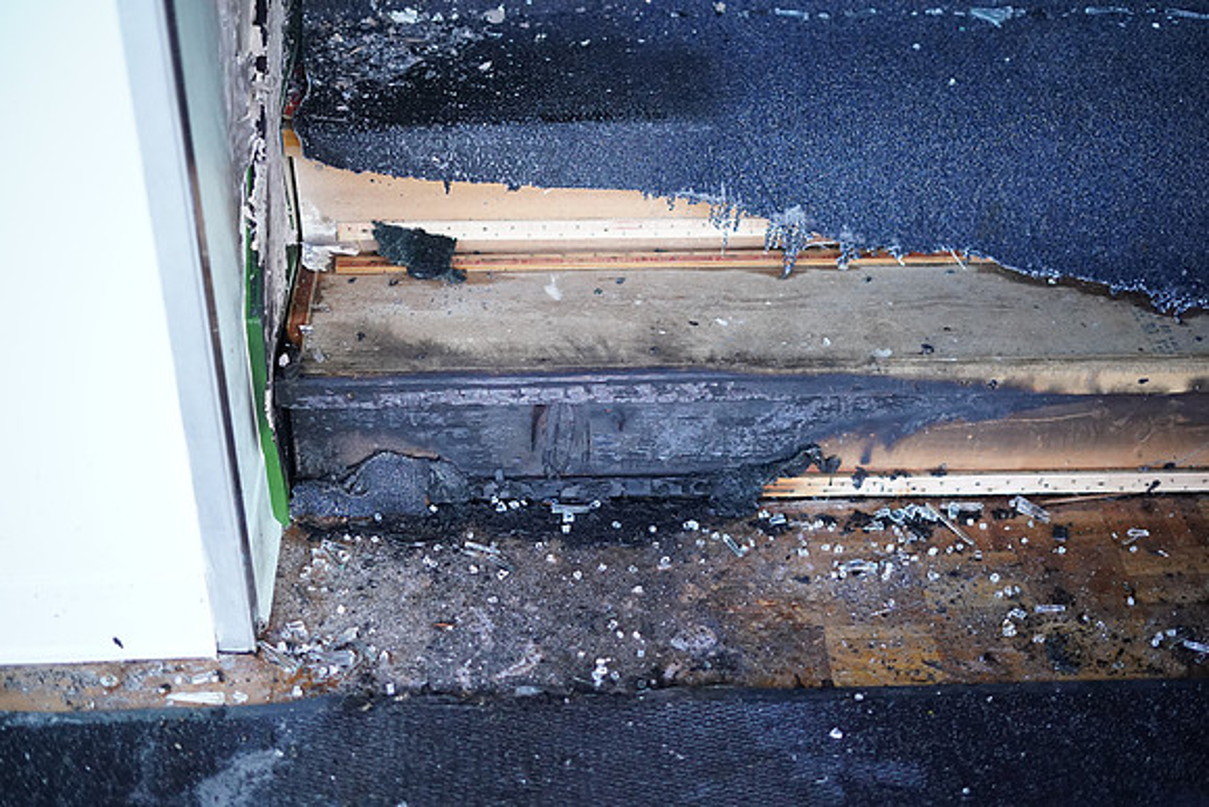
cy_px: 404
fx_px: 1679
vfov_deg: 27.0
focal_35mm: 50
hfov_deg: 39.6
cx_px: 604
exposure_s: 1/5000
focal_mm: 50
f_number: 1.8
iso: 6400
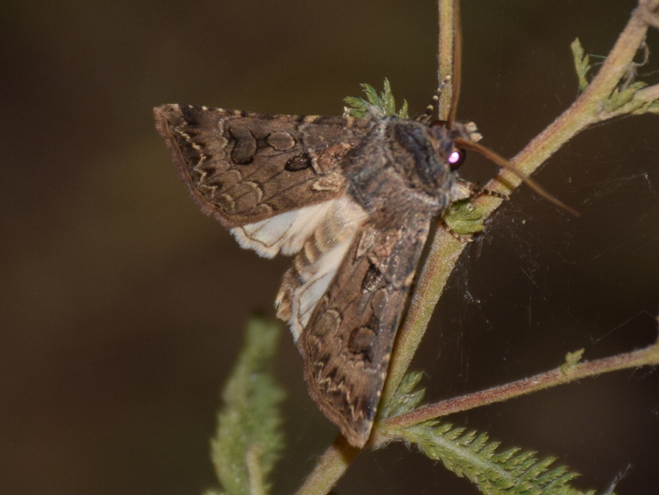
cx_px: 309
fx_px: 4342
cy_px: 248
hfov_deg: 8.7
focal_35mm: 228
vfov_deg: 6.5
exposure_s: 1/60
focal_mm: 140
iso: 320
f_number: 5.6
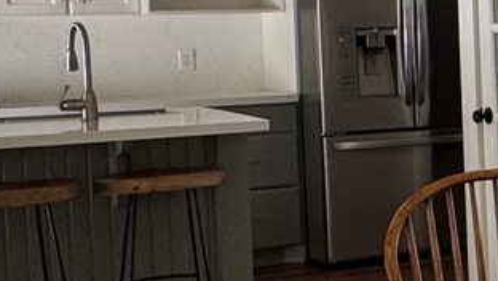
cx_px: 1001
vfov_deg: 12.1
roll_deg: +0.2
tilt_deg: -4.4
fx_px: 1321
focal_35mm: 100
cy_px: 86
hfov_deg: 16.3
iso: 100
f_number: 2.2
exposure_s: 1/99
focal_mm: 2.22
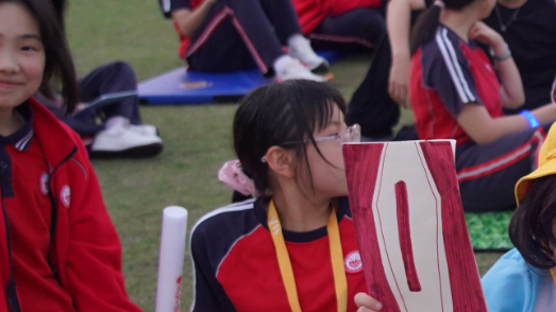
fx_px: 1607
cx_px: 711
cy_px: 191
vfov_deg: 11.1
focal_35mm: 109
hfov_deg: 18.4
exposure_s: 1/160
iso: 3200
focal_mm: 34
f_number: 4
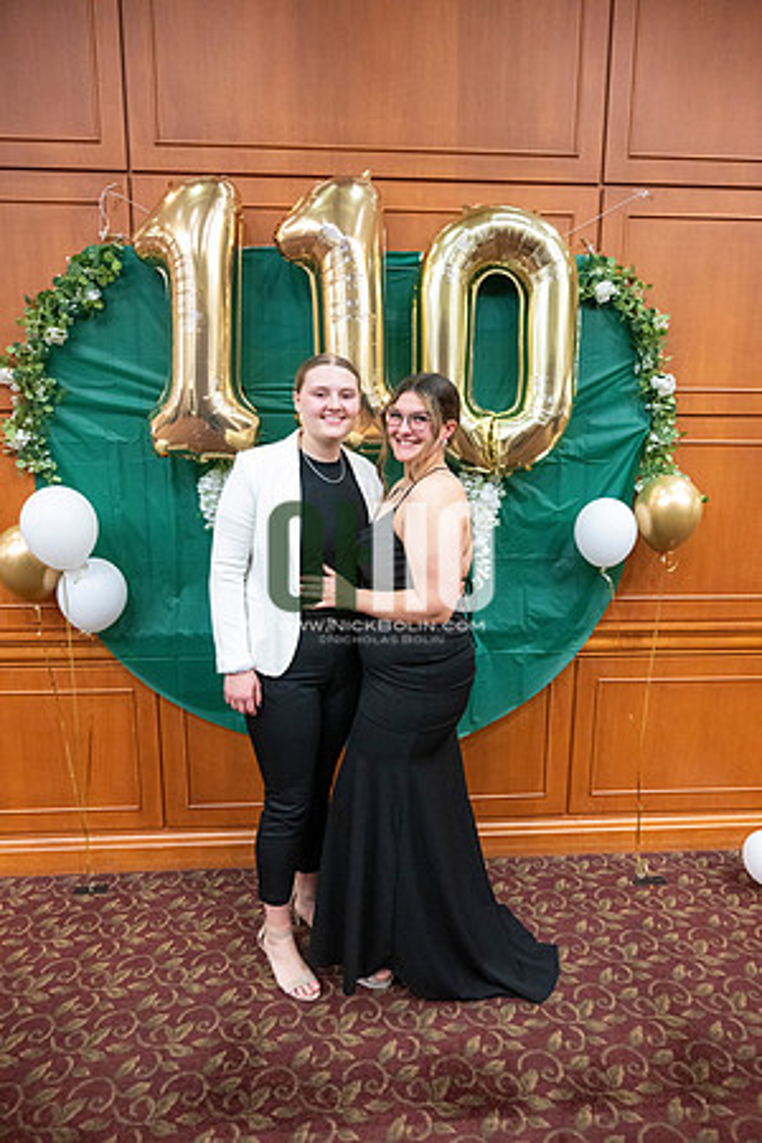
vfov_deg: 73.7
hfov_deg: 53.1
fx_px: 762
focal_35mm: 24
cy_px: 572
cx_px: 381
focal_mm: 24
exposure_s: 1/125
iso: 6400
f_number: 4
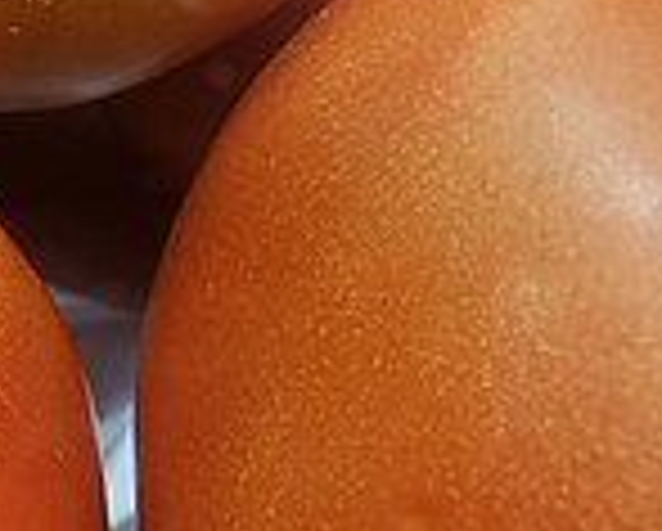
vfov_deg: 15.3
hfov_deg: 16.6
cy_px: 115
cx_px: -450
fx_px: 1962
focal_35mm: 100
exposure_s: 1/33
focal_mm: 4.3
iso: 320
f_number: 2.4
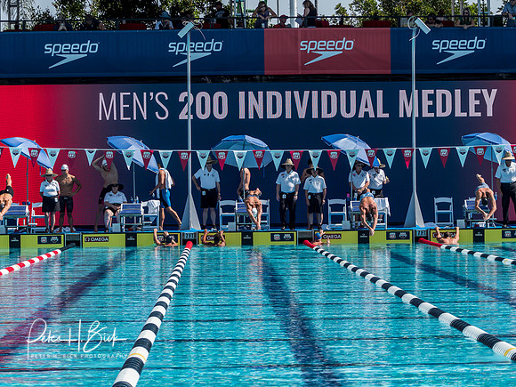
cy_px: 194
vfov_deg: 10.6
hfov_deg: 14.1
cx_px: 258
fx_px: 2087
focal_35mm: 140
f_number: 6.3
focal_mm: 70
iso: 250
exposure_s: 1/1000
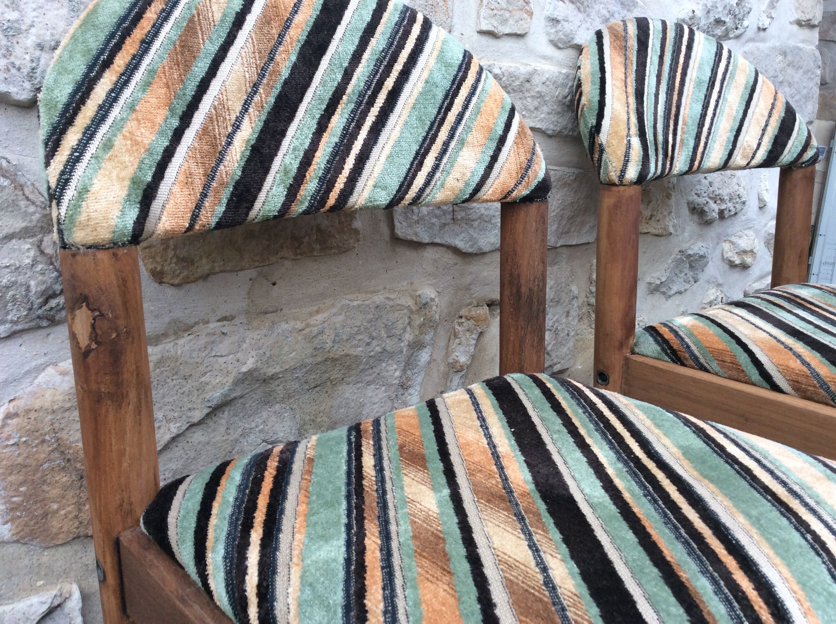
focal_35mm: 32
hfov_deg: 56.9
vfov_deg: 44.1
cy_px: 312
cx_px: 418
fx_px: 772
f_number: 2.4
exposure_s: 1/50
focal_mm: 3.3
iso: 32
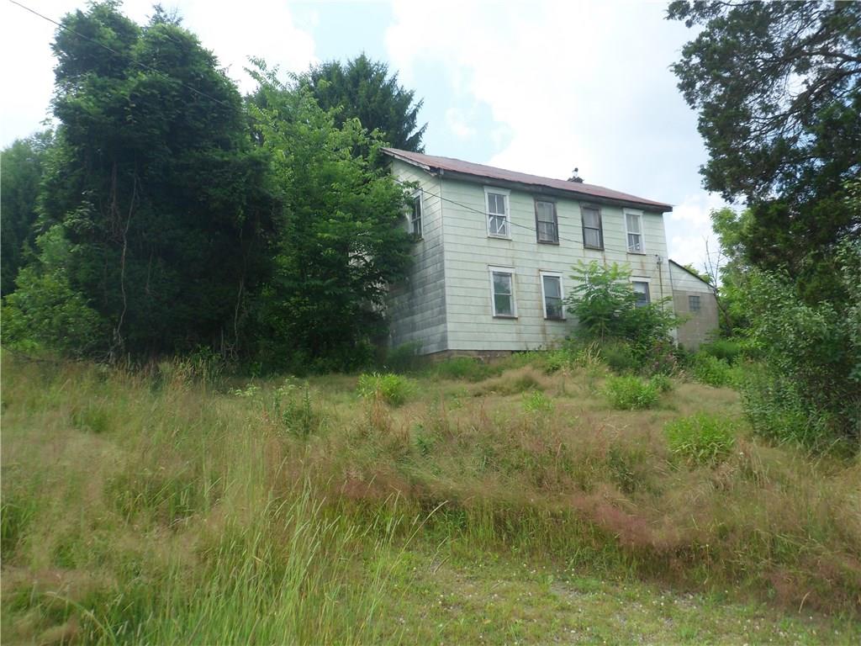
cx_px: 430
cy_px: 323
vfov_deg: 51.4
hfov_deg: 65.3
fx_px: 672
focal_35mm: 27
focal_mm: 4.9
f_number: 3.3
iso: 80
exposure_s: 1/500
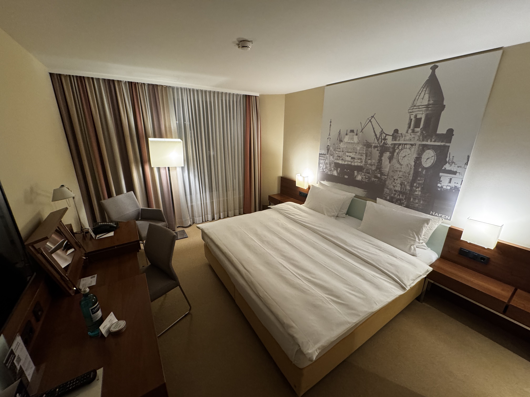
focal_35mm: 14
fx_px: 214
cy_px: 198
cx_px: 265
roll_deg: -0.9
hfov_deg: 102.1
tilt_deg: -18.9
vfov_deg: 85.7
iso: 320
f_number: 2.2
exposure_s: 1/50
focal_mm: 2.22
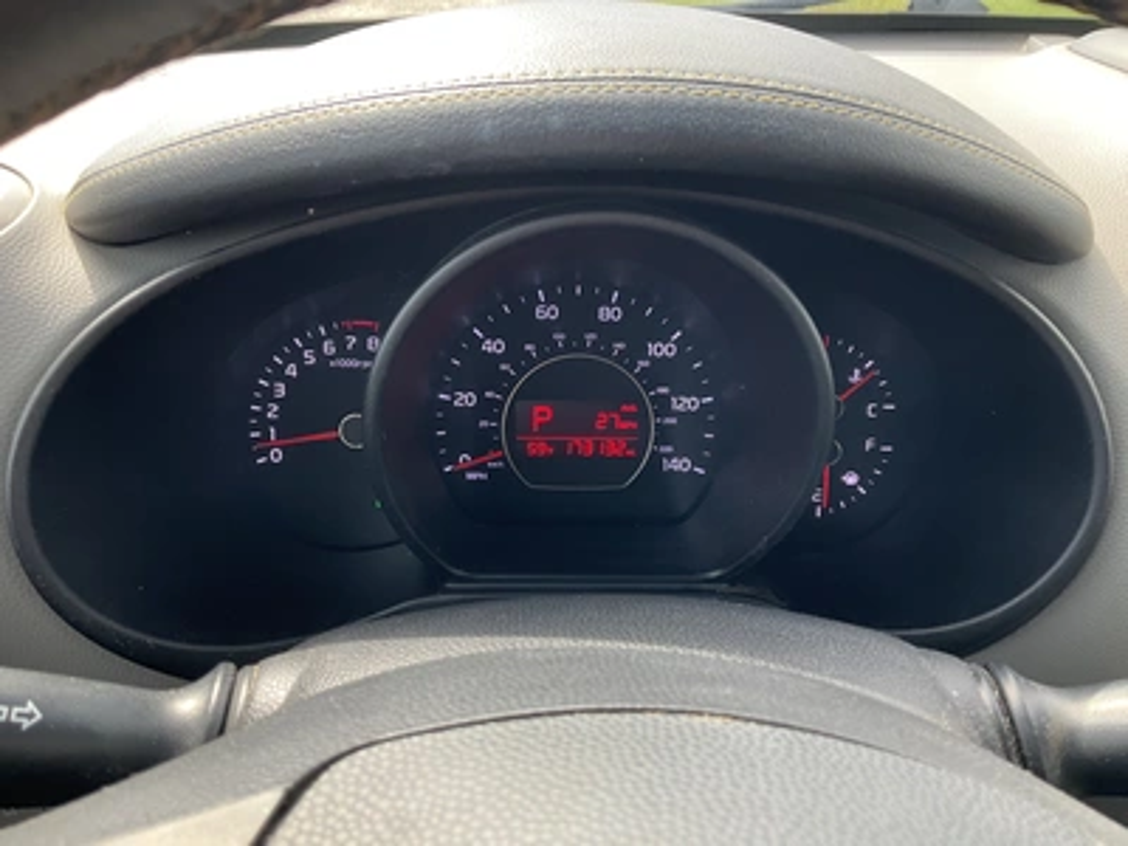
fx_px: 945
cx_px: 564
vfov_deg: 48.2
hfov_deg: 61.7
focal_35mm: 29
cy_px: 423
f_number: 1.8
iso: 32
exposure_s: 1/122
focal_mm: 3
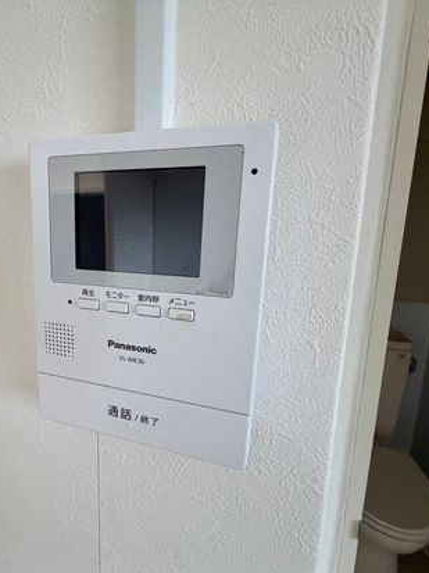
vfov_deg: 84.7
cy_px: 290
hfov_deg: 66.9
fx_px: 314
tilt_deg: -8.3
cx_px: 146
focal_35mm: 19
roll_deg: +0.0
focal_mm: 2.22
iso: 250
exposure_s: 1/121
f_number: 2.2
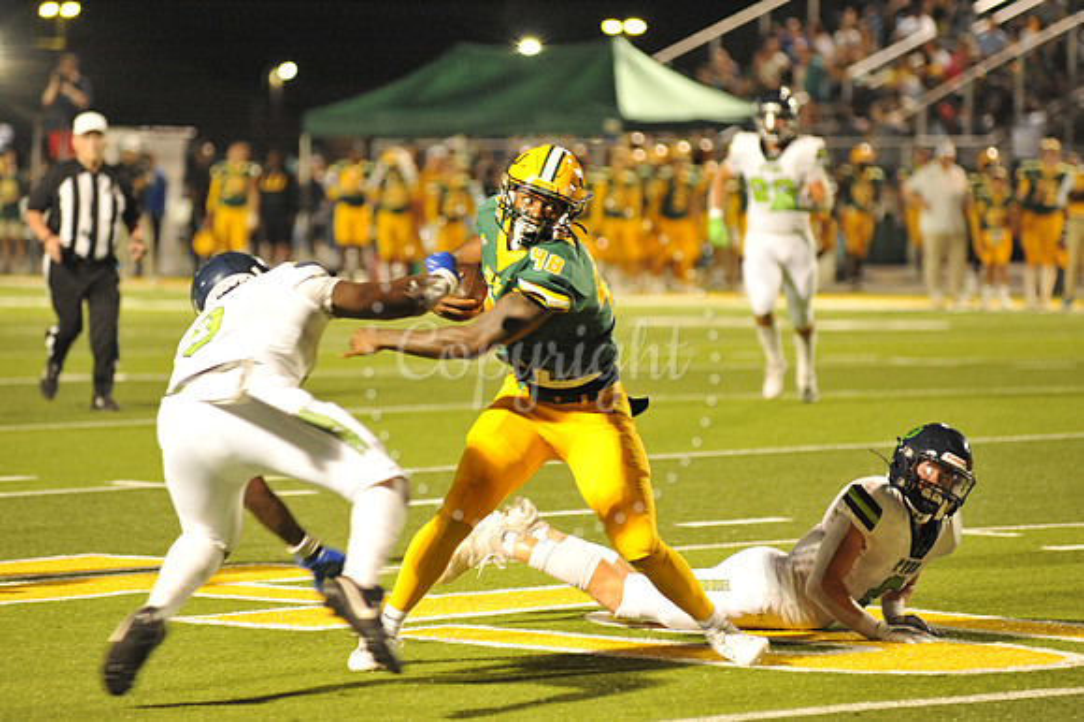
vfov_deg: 6.9
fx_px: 6019
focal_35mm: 200
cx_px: 542
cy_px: 361
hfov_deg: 10.3
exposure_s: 1/250
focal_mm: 200
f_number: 4
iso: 6400
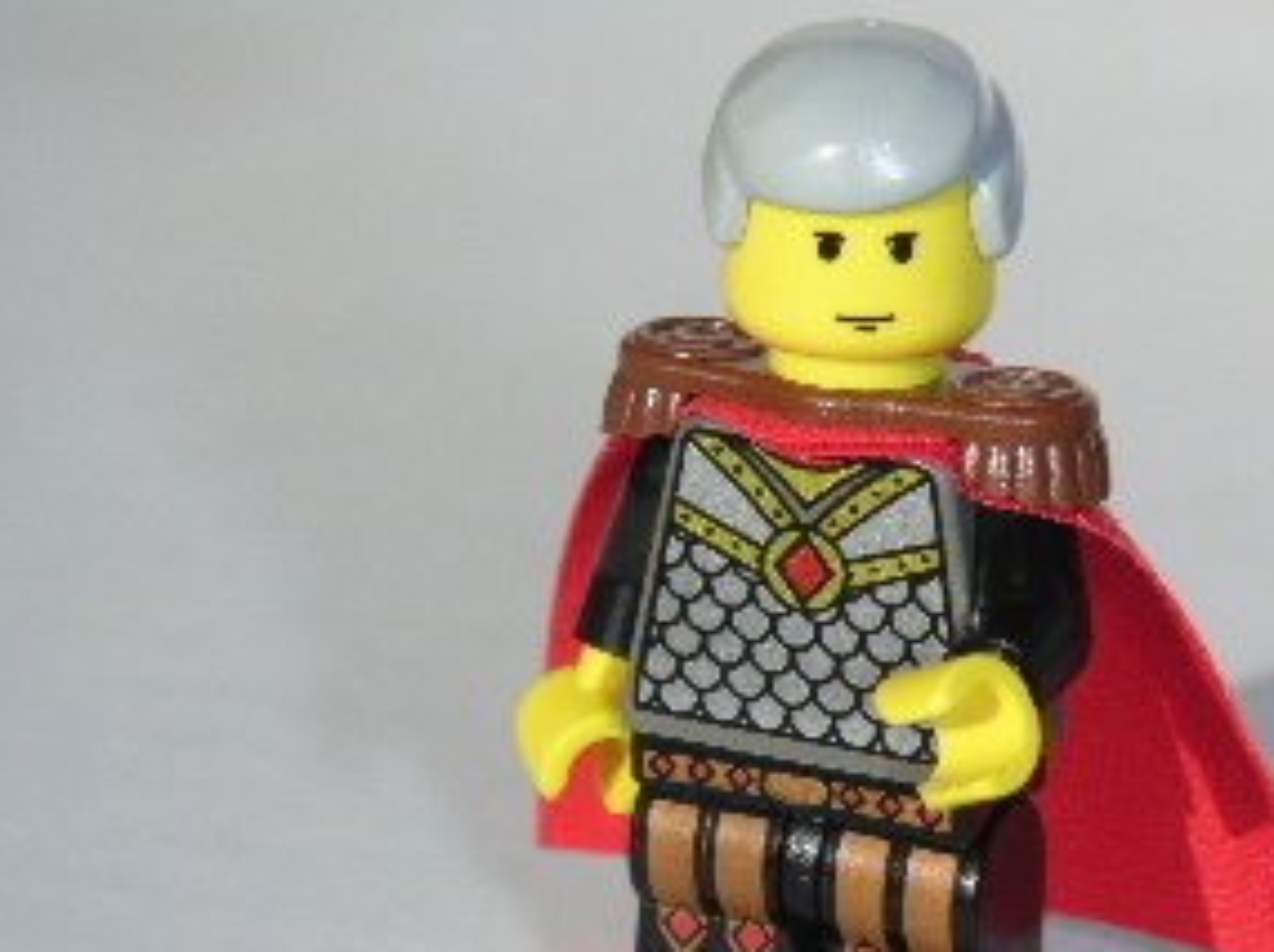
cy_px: 626
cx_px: 854
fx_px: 5734
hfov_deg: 12.7
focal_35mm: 156
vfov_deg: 9.5
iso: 160
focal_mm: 17.1
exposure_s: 1/750
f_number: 8
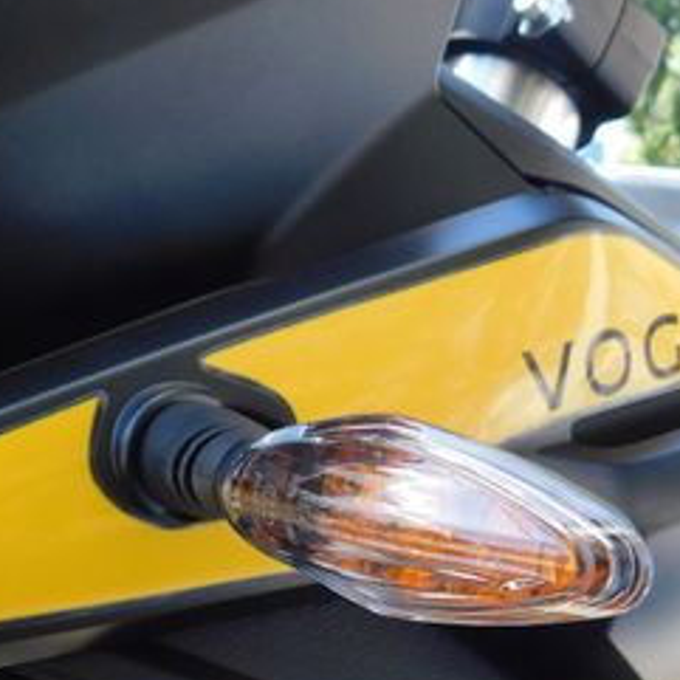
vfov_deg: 30.5
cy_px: 587
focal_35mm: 54
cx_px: 432
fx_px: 1200
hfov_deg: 31.5
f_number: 3
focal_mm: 4
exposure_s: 1/160
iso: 125
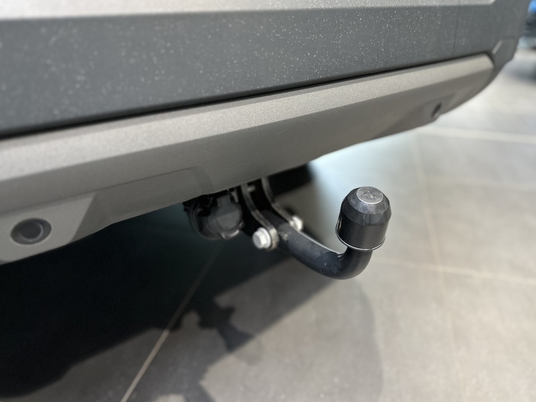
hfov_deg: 69.4
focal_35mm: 25
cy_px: 200
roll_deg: -1.8
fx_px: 387
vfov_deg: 54.9
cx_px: 278
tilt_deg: -25.5
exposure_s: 1/50
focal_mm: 6.86
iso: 320
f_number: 1.78
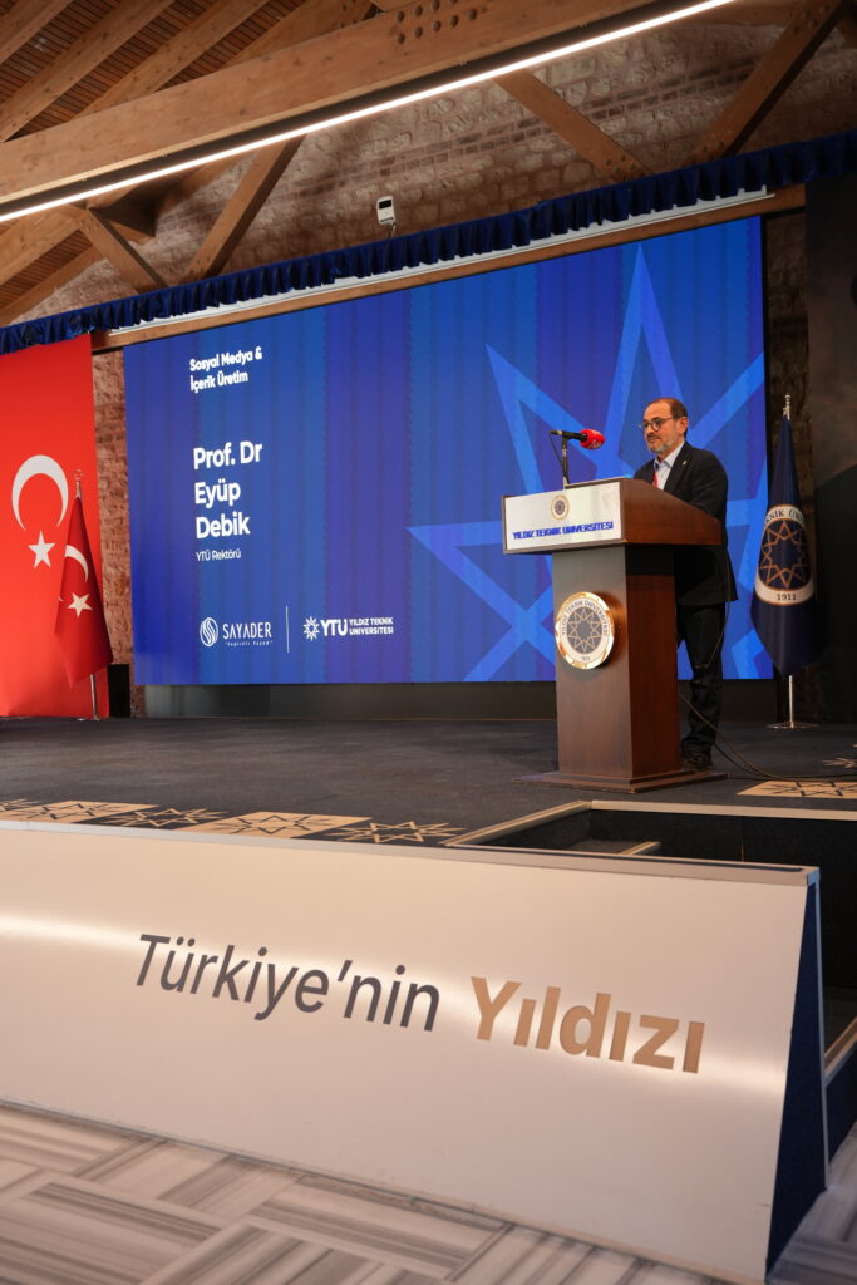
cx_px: 428
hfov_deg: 37.6
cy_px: 642
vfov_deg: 54.0
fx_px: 1260
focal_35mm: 35
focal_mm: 35.3
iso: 640
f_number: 3.2
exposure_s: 1/100
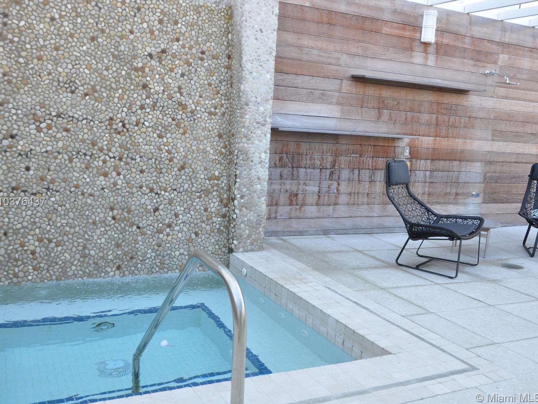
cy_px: 202
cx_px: 293
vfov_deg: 39.7
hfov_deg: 51.3
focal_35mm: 36
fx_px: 560
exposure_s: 1/50
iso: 200
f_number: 7.1
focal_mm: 22
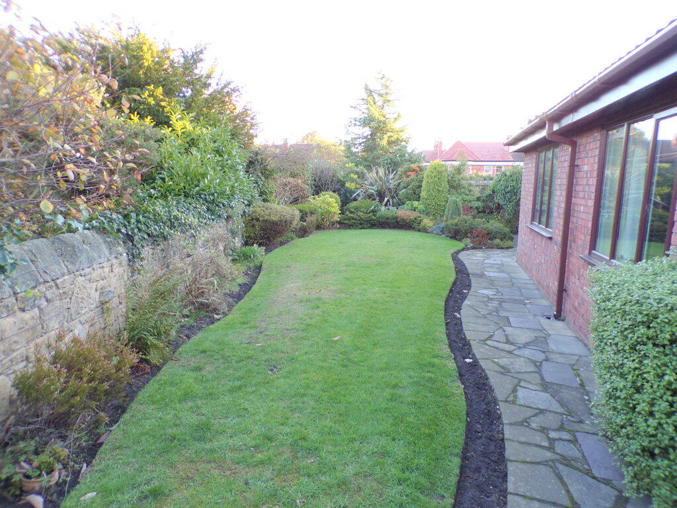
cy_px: 254
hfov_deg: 71.6
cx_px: 338
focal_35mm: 24
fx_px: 469
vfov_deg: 56.8
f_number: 3
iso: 80
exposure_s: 1/34
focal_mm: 4.3
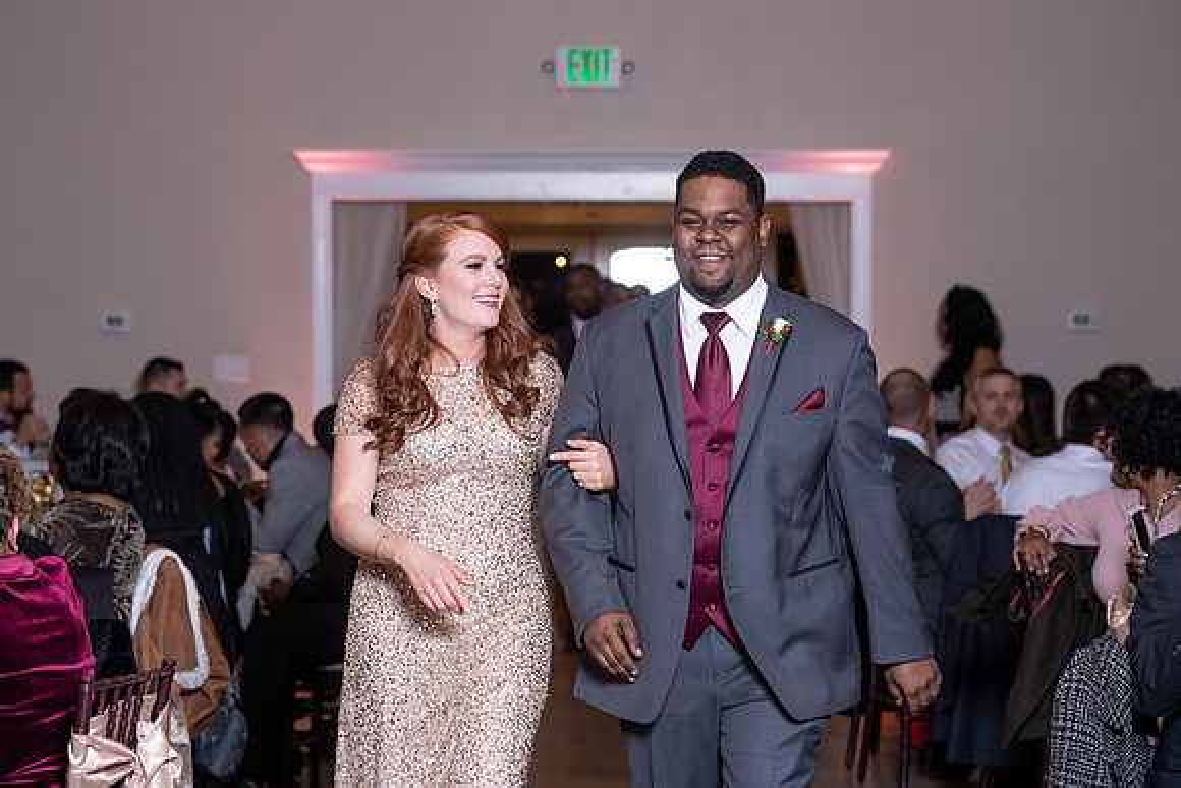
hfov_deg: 19.4
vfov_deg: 13.0
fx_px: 3454
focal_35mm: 105
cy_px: 336
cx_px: 565
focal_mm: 89
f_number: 4
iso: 800
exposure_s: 1/200
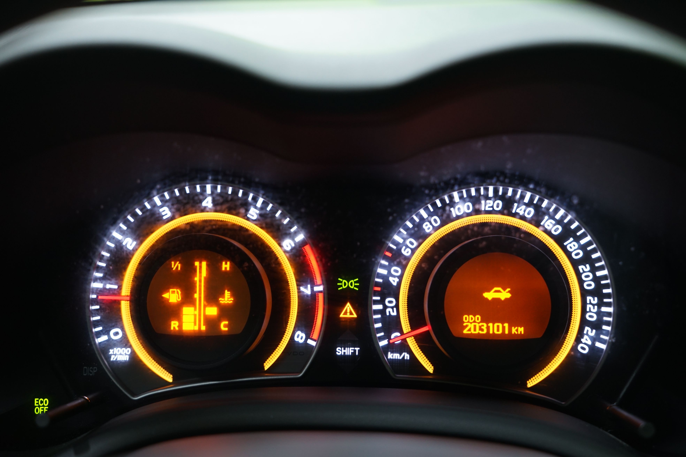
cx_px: 343
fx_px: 800
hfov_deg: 46.4
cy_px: 228
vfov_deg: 31.9
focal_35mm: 42
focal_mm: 42
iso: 800
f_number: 4.5
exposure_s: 1/20
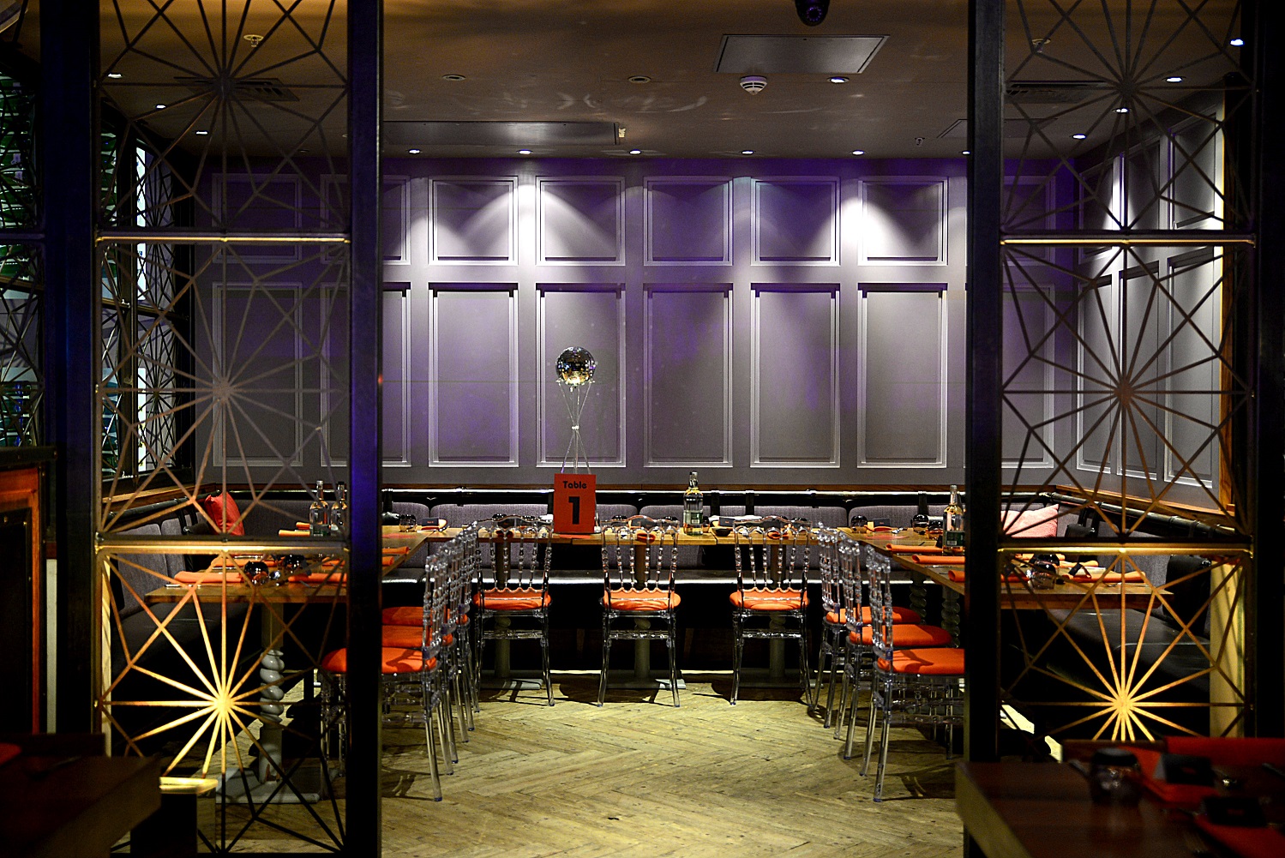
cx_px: 642
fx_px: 1428
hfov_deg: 48.4
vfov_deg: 33.4
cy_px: 429
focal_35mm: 40
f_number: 2.8
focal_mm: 40
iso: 1000
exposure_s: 1/60
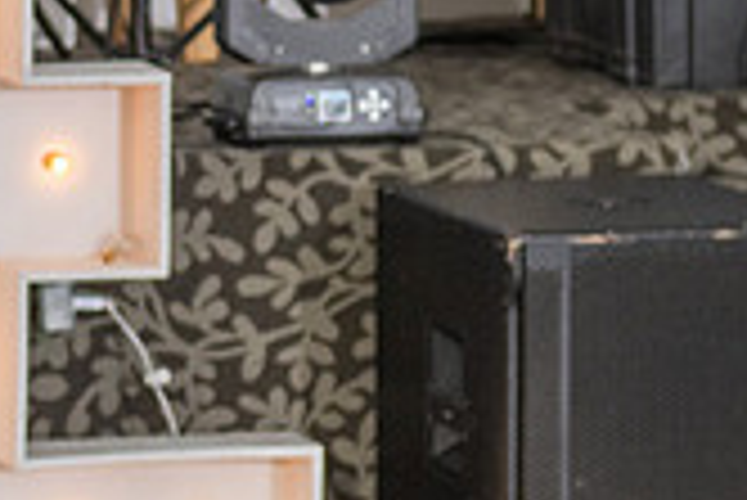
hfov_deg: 6.4
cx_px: -486
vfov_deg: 4.4
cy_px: 311
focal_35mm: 314
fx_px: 6521
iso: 500
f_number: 3.5
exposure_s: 1/160
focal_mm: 48
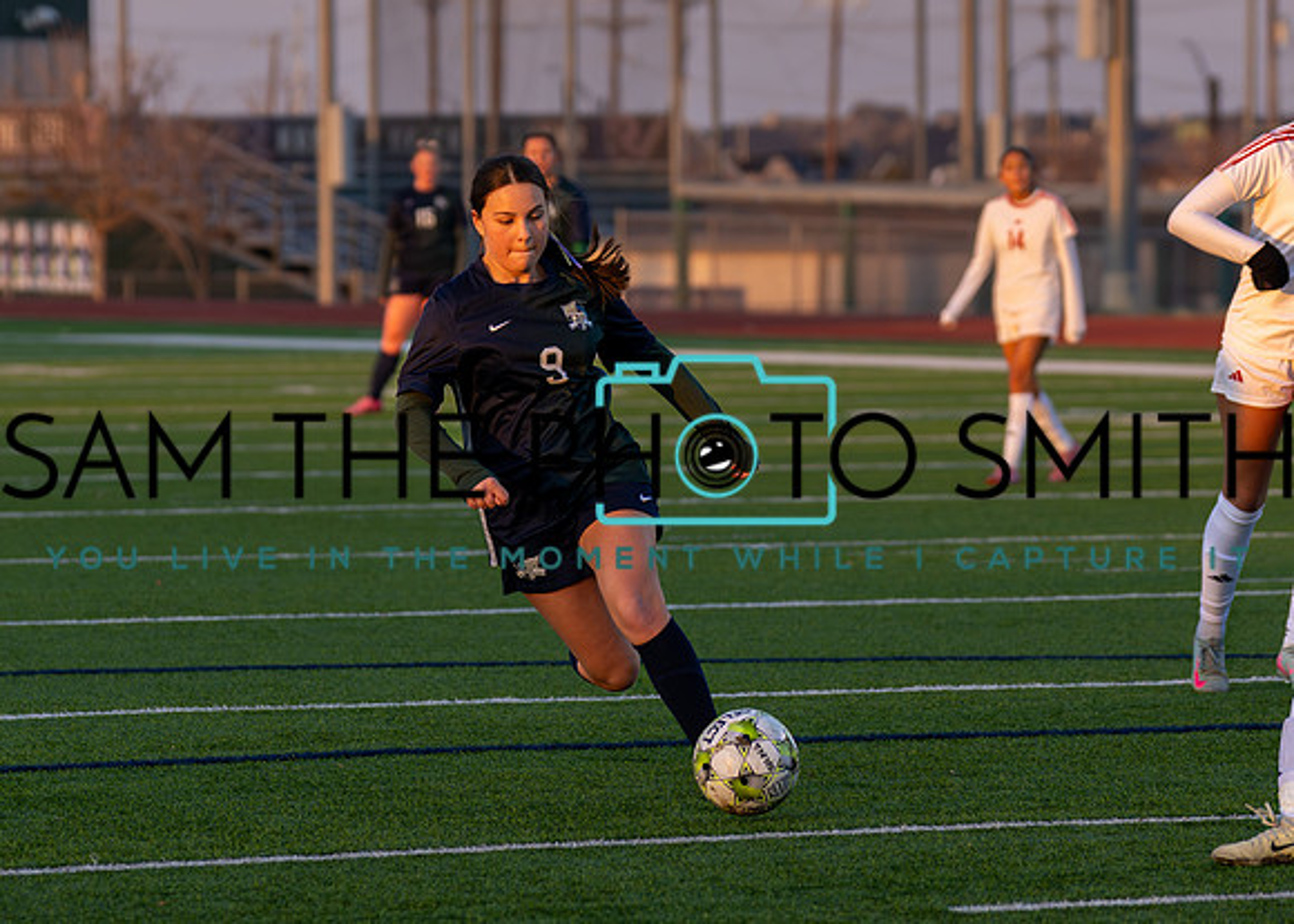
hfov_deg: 8.5
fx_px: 8706
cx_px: 651
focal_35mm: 237
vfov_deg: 6.1
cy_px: 478
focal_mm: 104
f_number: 2.8
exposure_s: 1/1600
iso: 400
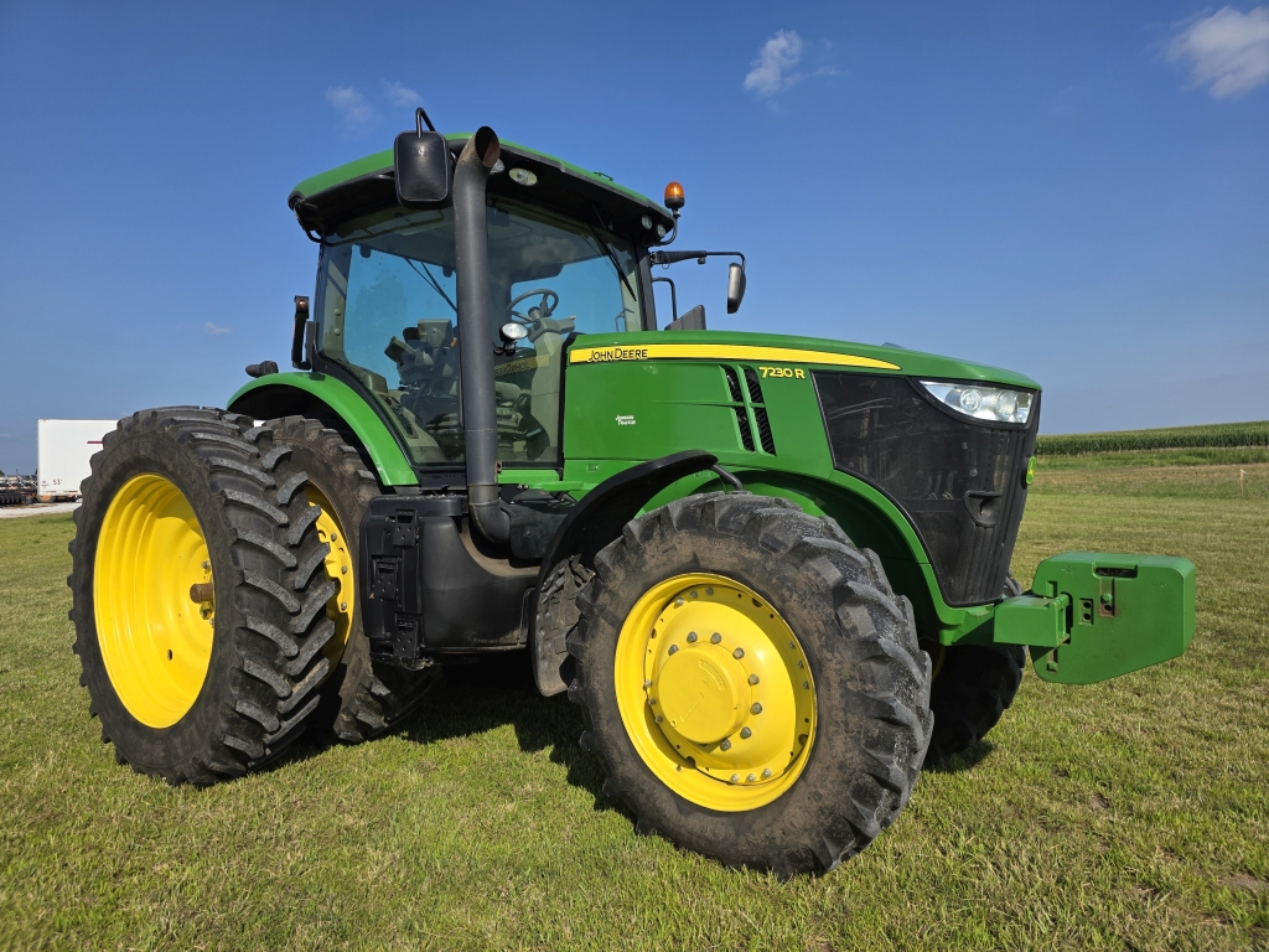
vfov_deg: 58.9
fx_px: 843
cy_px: 476
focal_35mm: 23
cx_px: 634
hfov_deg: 73.9
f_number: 1.7
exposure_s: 1/7626
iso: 80
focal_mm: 6.3
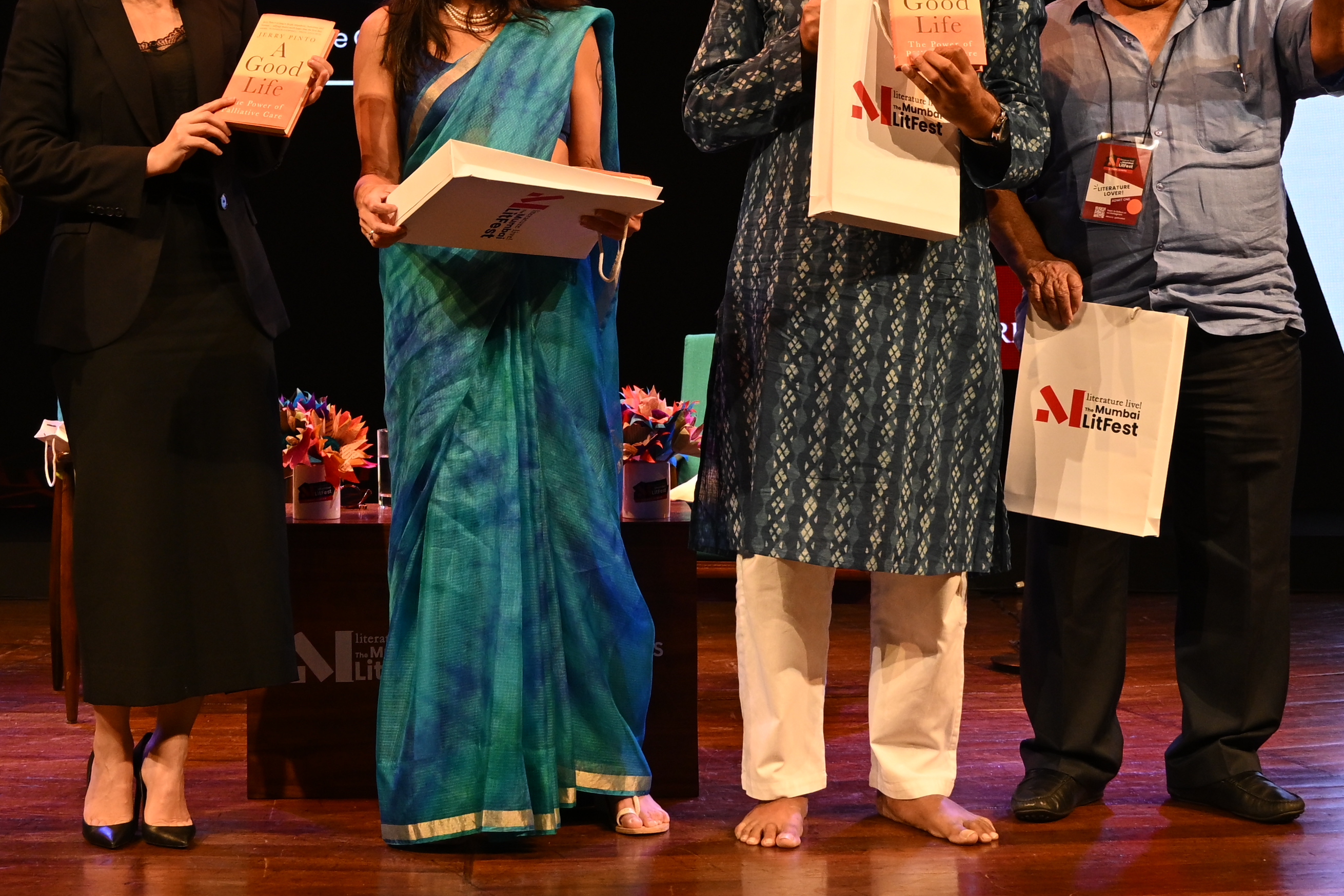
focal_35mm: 69
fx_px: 2558
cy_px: 149
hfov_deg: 29.4
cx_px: 604
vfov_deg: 19.6
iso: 640
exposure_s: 1/125
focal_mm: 21.5
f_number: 4
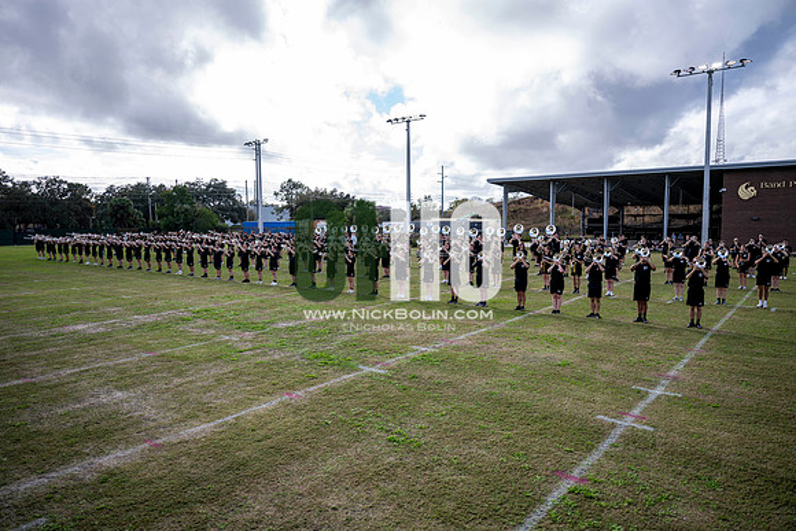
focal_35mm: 24
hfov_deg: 73.7
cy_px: 266
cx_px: 398
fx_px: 531
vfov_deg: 53.2
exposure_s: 1/1250
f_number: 2.8
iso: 125
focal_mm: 24
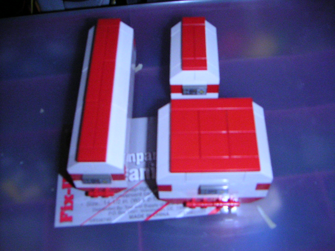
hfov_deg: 46.8
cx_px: 168
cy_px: 126
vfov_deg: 36.0
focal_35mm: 40
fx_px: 387
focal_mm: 5.3
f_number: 2.9
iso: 400
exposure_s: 1/45
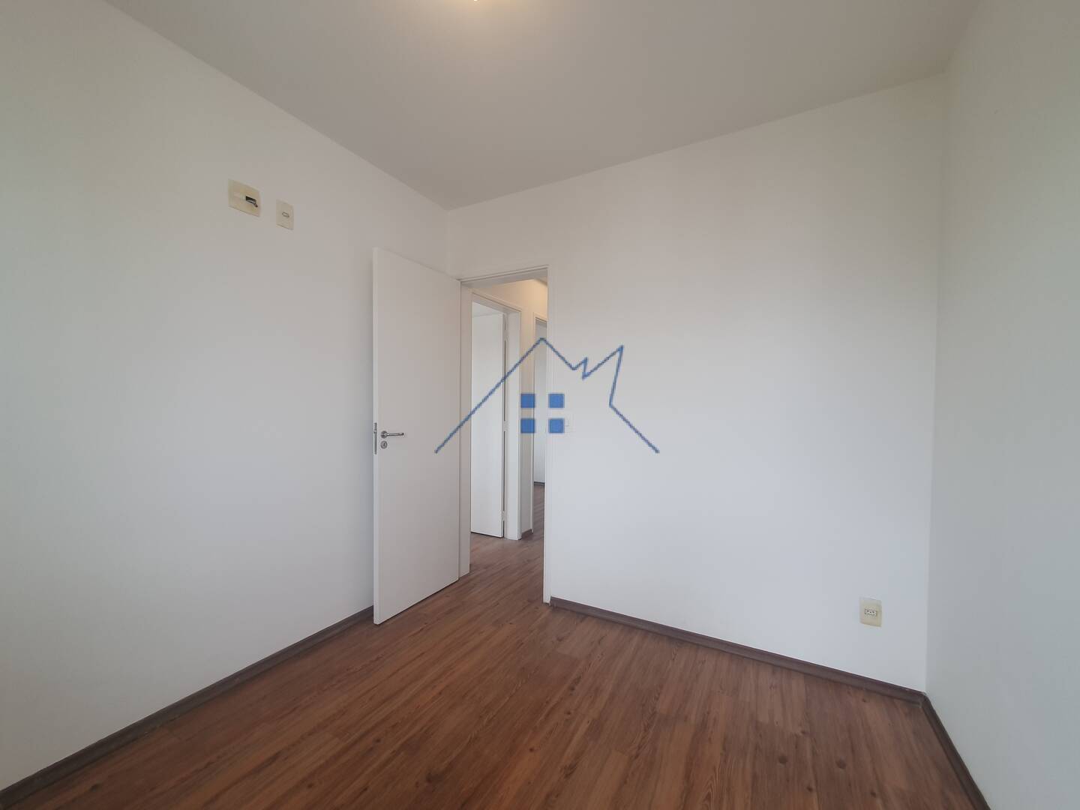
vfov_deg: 89.9
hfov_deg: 106.2
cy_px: 405
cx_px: 540
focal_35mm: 13
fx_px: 406
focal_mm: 1.8
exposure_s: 1/60
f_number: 2.2
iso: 50
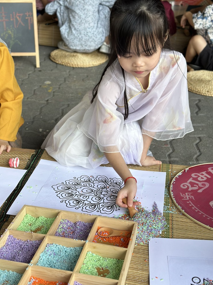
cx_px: 108
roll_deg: -2.2
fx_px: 402
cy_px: 145
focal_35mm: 49
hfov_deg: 29.7
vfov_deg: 38.9
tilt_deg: -29.4
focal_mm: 6.86
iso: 80
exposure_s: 1/422
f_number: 1.78
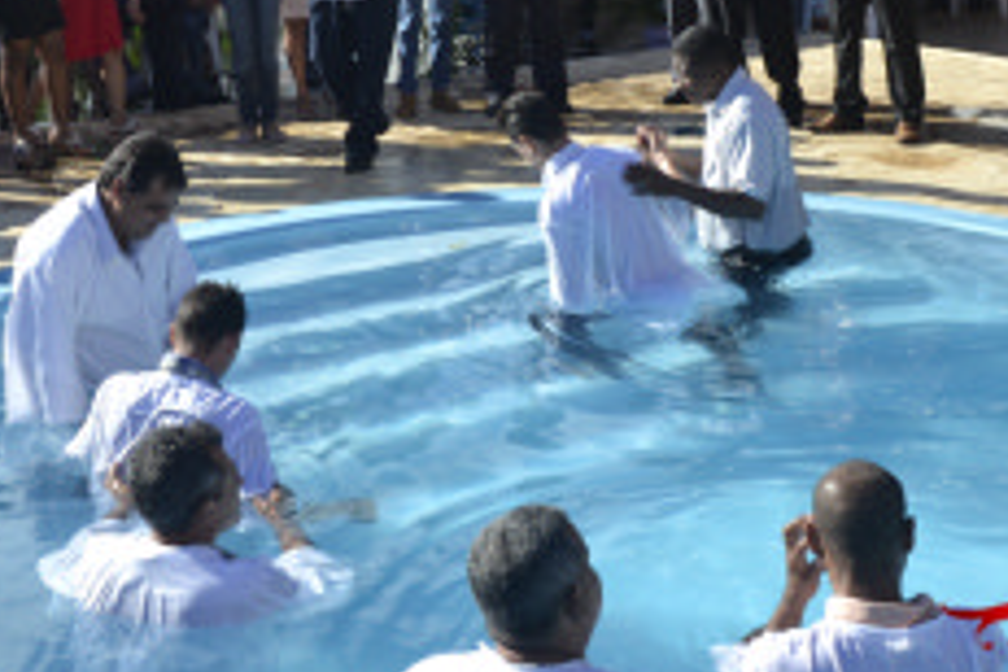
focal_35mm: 65
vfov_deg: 20.8
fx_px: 1820
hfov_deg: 30.9
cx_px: 463
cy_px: 168
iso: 100
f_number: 8
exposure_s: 1/250
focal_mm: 20
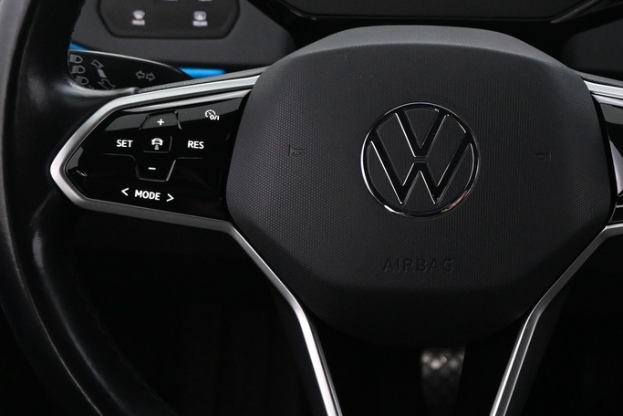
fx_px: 1139
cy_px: 140
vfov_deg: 20.6
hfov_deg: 29.7
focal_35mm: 66
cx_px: 516
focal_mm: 18.5
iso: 2500
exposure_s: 1/30
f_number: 3.8
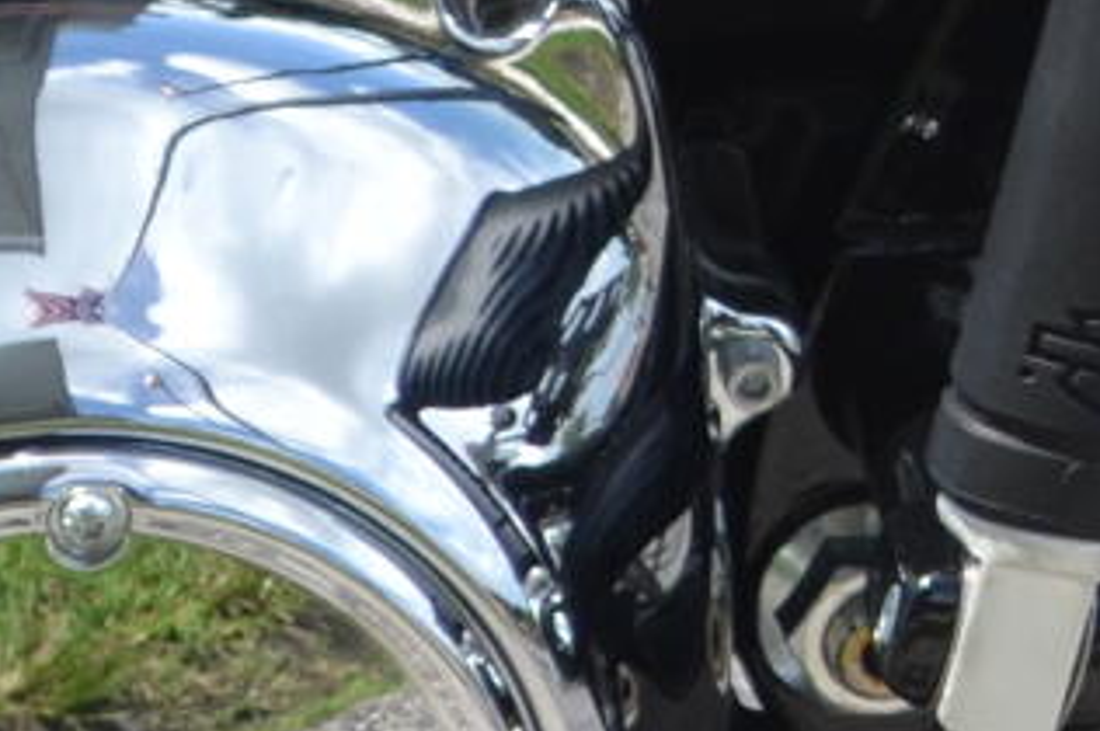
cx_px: 2806
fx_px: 13919
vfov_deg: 3.0
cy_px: -256
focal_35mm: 456
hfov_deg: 4.4
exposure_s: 1/200
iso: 100
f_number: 7.1
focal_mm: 48
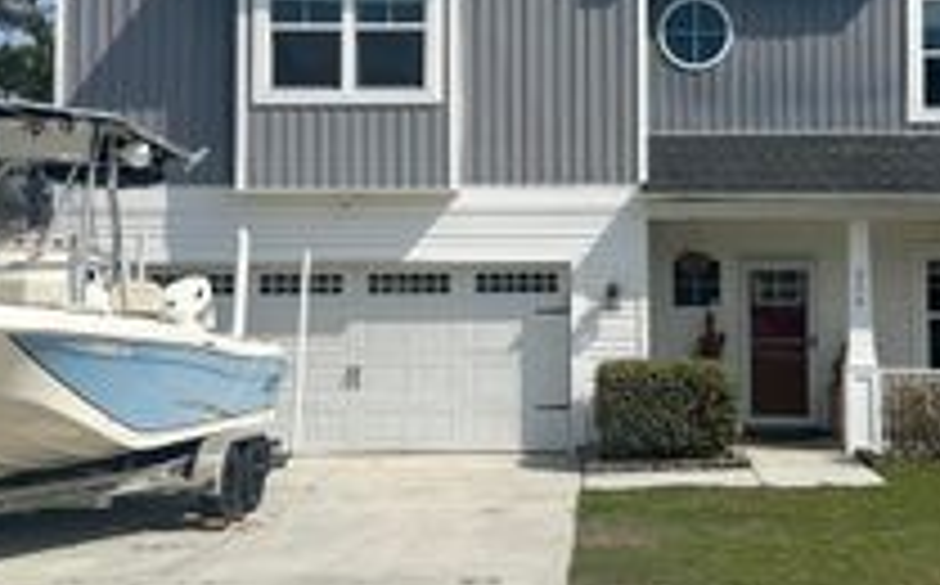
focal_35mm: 61
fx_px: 1561
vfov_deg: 21.1
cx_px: 589
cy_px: 169
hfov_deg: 33.4
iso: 80
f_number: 1.78
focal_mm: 6.86
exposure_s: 1/7576
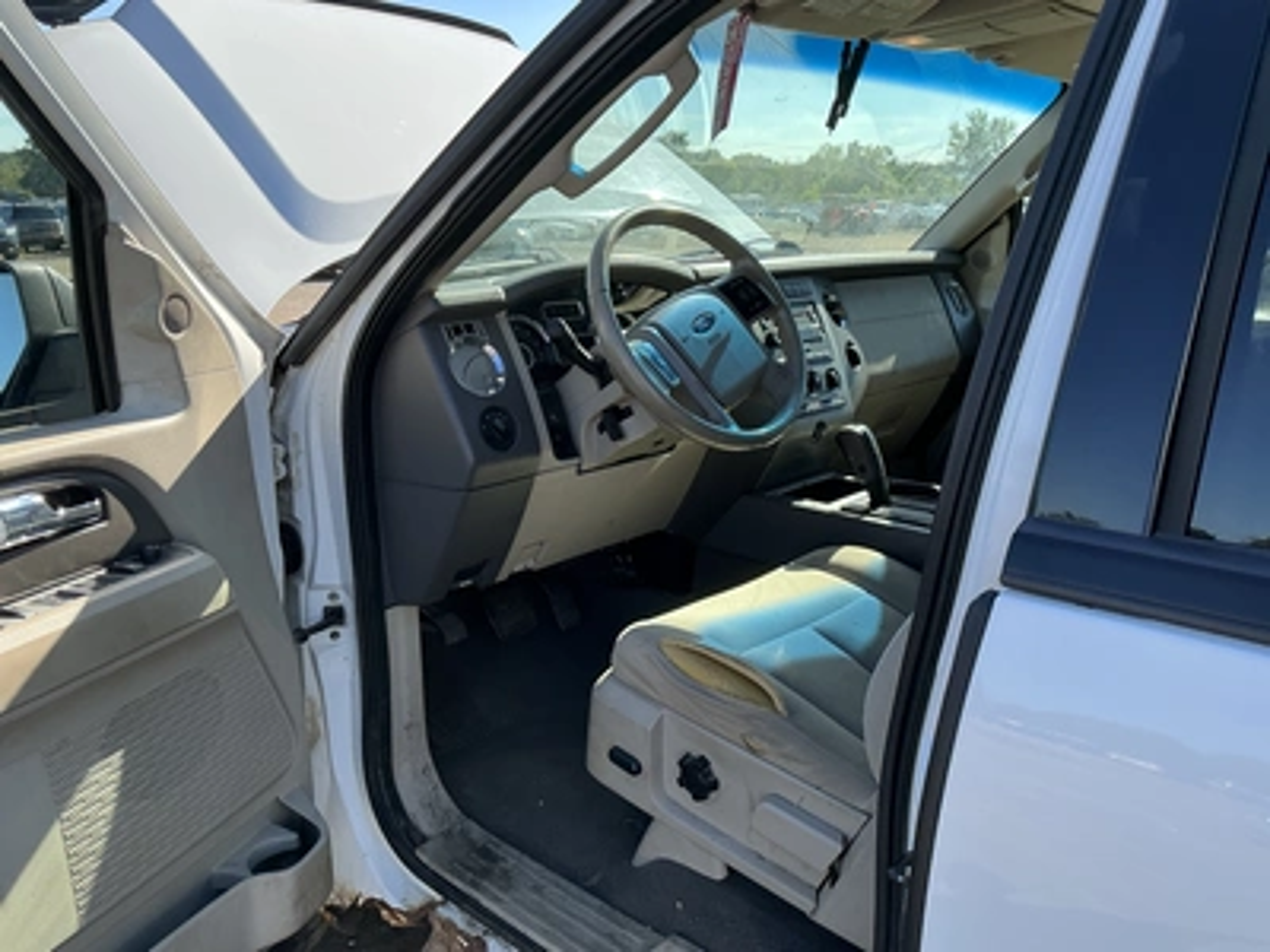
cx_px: 635
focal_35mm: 28
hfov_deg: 63.4
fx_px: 1027
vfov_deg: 49.7
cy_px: 476
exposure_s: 1/461
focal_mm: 3
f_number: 1.8
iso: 25
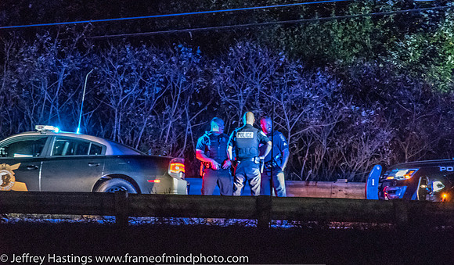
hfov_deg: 7.2
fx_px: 3599
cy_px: 124
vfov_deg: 4.2
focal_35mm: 296
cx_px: 227
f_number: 5.6
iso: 16000
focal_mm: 190
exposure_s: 1/15
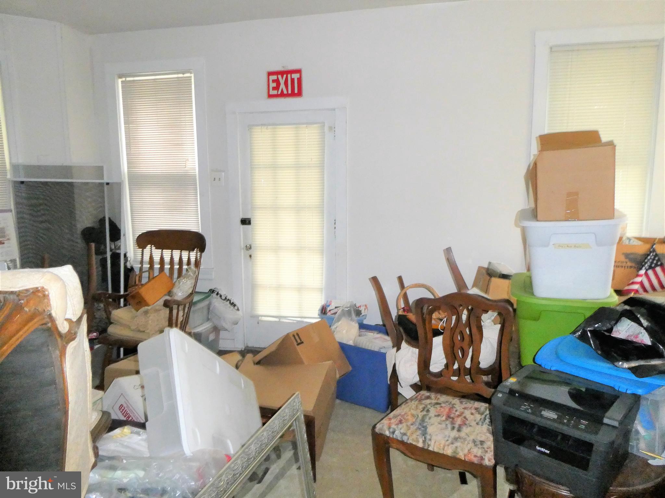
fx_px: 461
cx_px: 332
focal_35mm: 24
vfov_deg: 56.8
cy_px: 249
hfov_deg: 71.6
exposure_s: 1/80
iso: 800
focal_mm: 4.3
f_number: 3.3
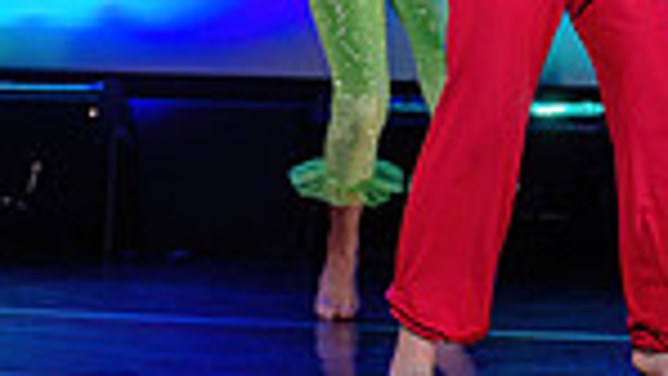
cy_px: -345
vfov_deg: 2.4
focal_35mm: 509
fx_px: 9021
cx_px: 256
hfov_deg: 4.2
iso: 1600
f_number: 2.8
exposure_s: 1/250
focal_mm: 125
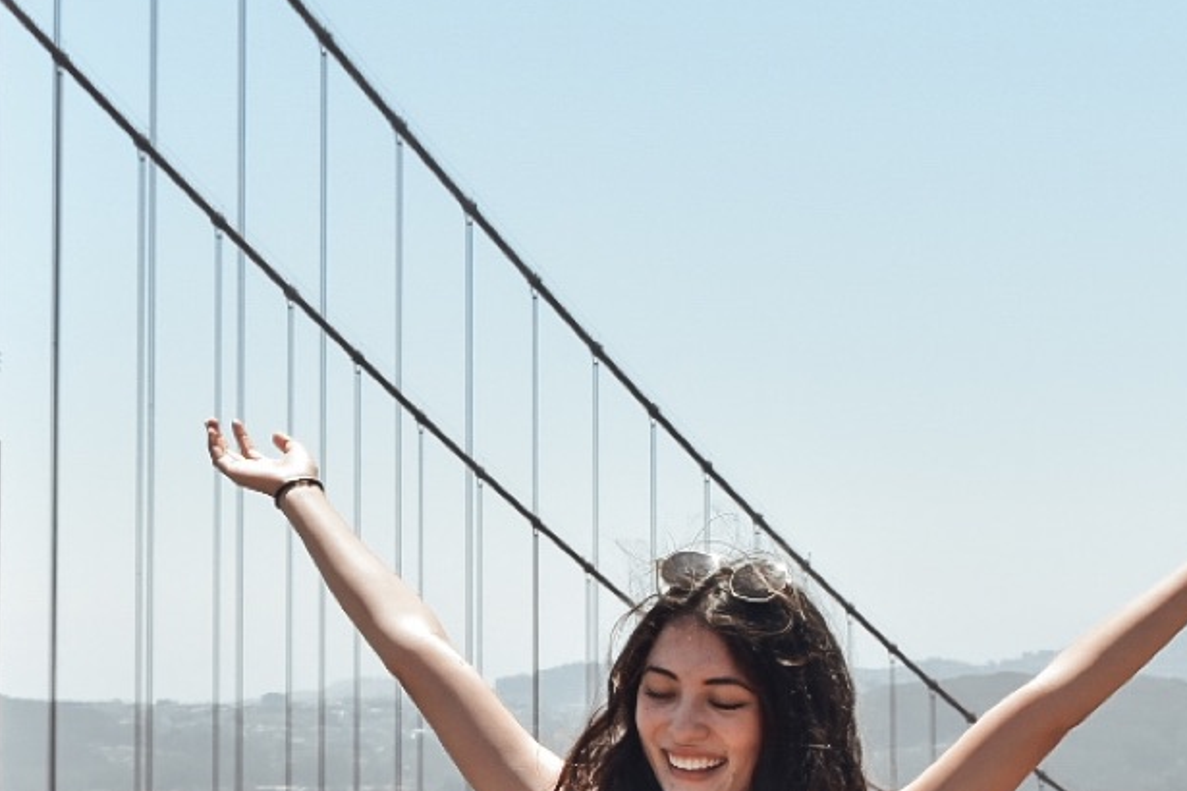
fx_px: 3906
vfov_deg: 11.6
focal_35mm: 118
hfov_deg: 17.3
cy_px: 341
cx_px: 498
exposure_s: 1/320
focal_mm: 27
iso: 160
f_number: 10
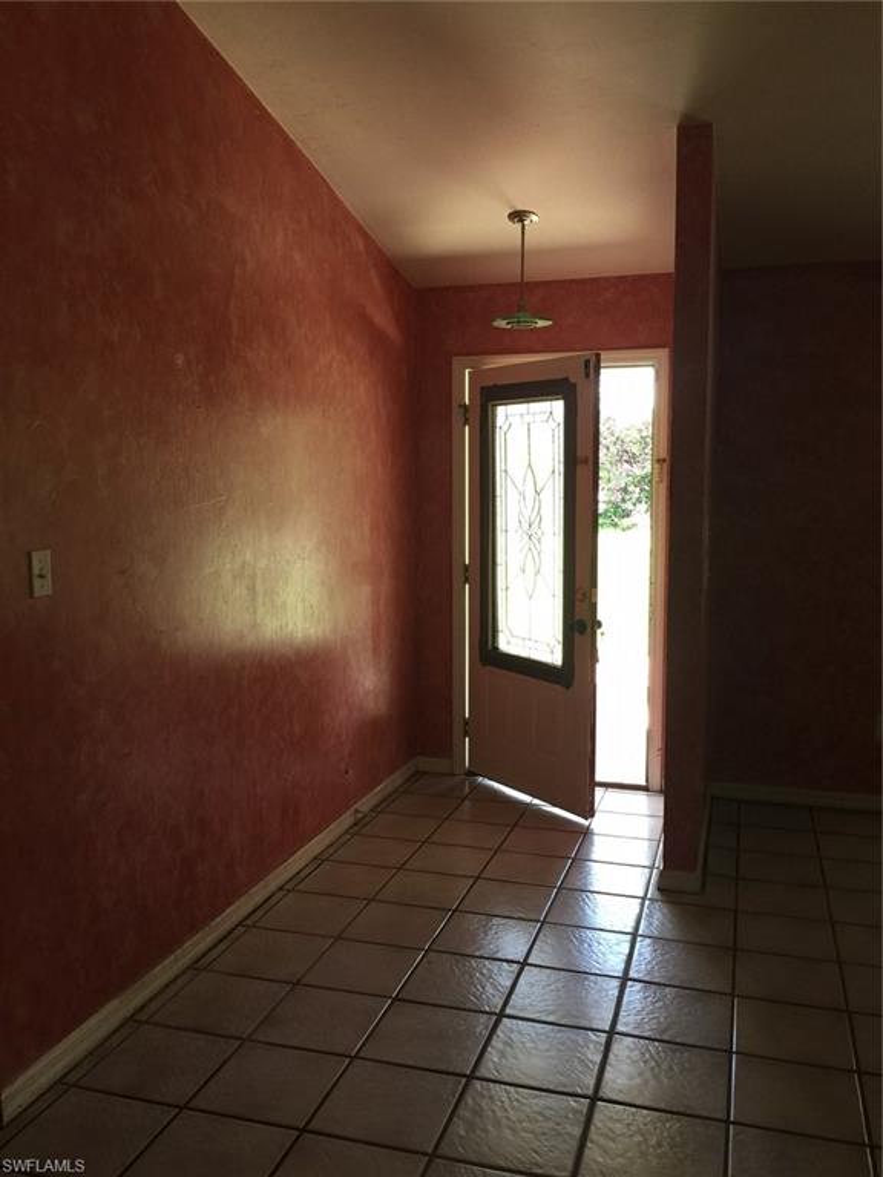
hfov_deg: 48.2
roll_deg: +0.6
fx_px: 986
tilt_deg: -4.6
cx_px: 442
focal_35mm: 29
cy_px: 588
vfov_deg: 61.7
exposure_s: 1/40
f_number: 2.2
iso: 32
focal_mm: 4.15
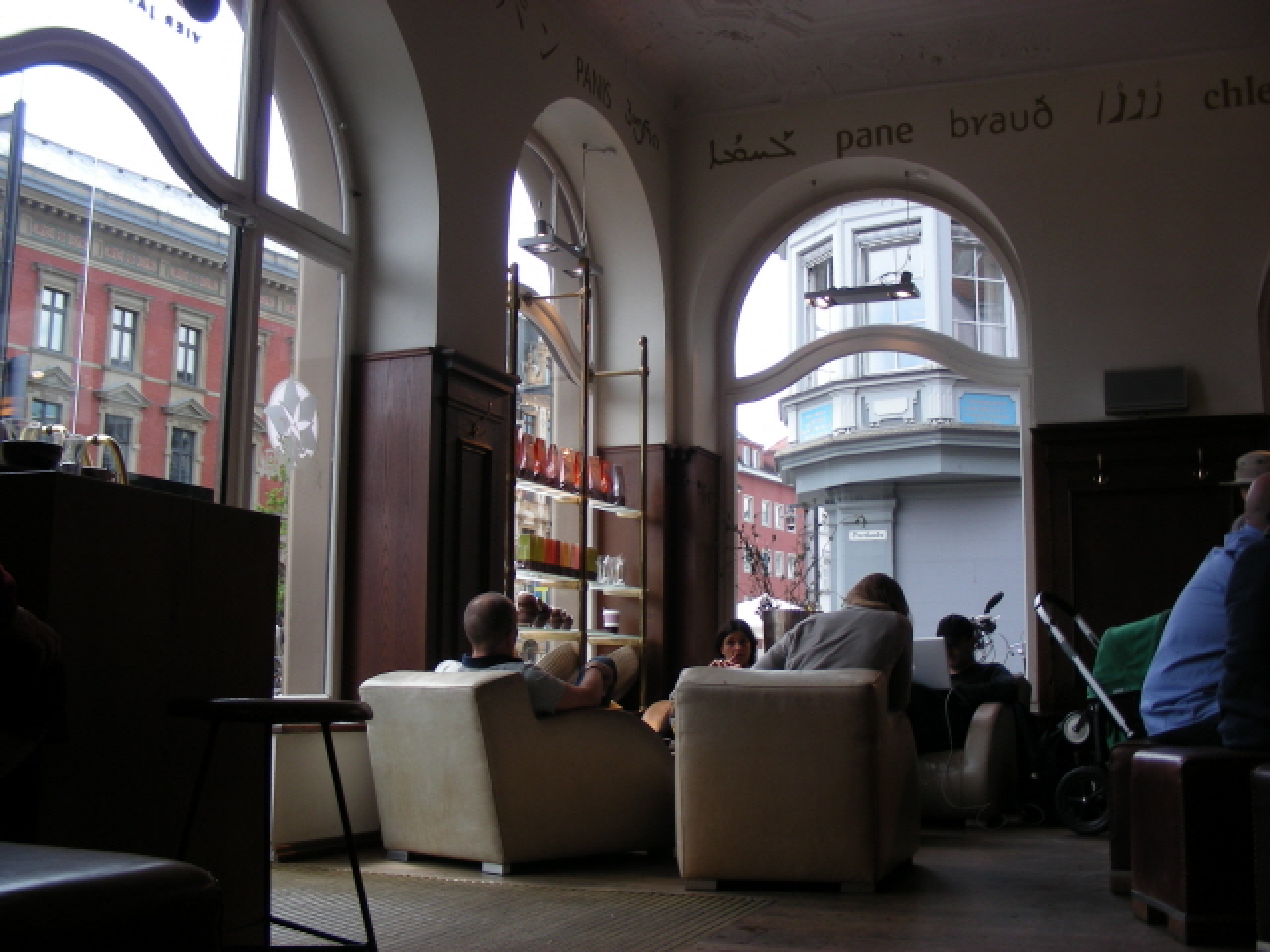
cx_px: 635
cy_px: 476
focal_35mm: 38
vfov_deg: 37.7
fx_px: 1394
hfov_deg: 49.0
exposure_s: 1/31.3
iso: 50
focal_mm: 6.3
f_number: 3.5
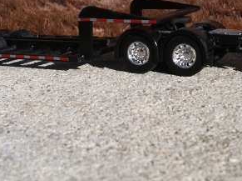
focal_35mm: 77
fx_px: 537
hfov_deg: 25.3
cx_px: 156
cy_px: 8
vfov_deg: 18.6
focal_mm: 3.85
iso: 80
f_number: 2.8
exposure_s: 1/1250
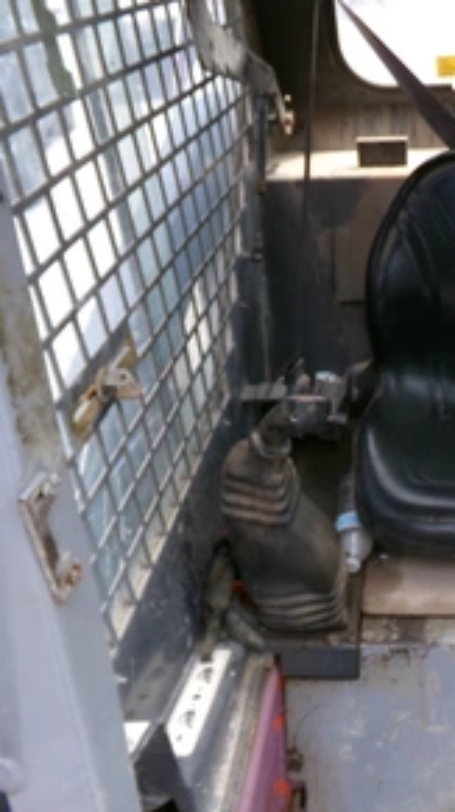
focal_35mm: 36
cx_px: 408
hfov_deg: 31.3
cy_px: 402
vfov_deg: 55.3
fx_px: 775
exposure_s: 1/240
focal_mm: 4.3
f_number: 3.7
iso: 100
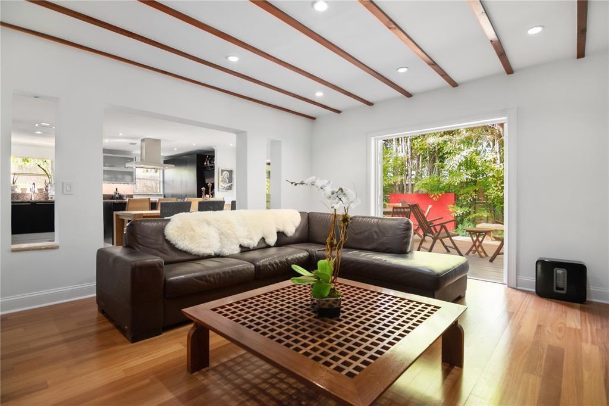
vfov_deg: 72.0
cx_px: 304
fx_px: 279
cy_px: 203
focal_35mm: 16
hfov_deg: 95.0
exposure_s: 1/60
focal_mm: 11
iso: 1000
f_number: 4
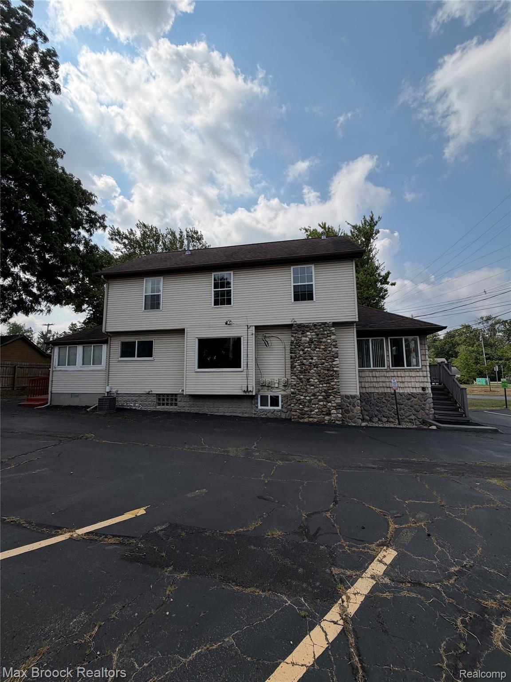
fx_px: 276
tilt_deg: +8.9
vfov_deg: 102.1
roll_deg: +0.4
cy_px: 341
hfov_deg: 85.7
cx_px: 256
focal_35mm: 14
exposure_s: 1/1167
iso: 20
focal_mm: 2.22
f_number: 2.2
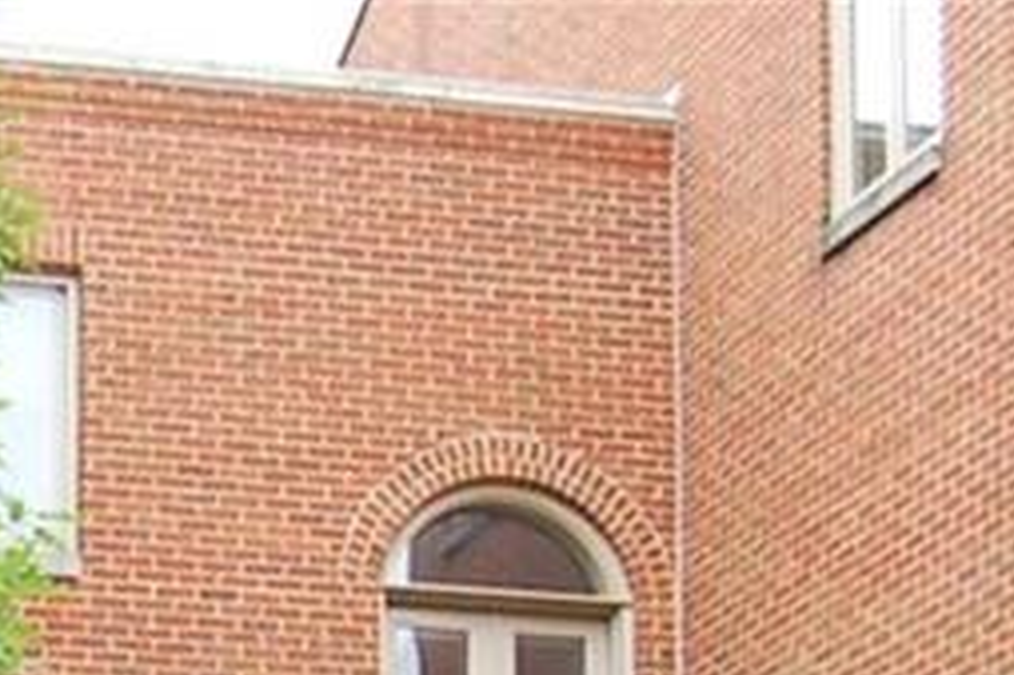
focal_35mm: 133
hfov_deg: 14.6
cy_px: 1354
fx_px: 3744
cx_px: -423
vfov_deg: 9.6
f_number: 5.6
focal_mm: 22
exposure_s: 1/100
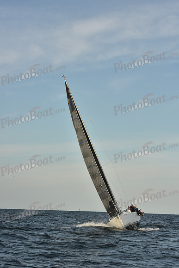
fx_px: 708
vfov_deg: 21.5
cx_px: 90
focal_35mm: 95
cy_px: 134
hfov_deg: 14.4
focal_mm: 95
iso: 250
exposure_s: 1/320
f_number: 13
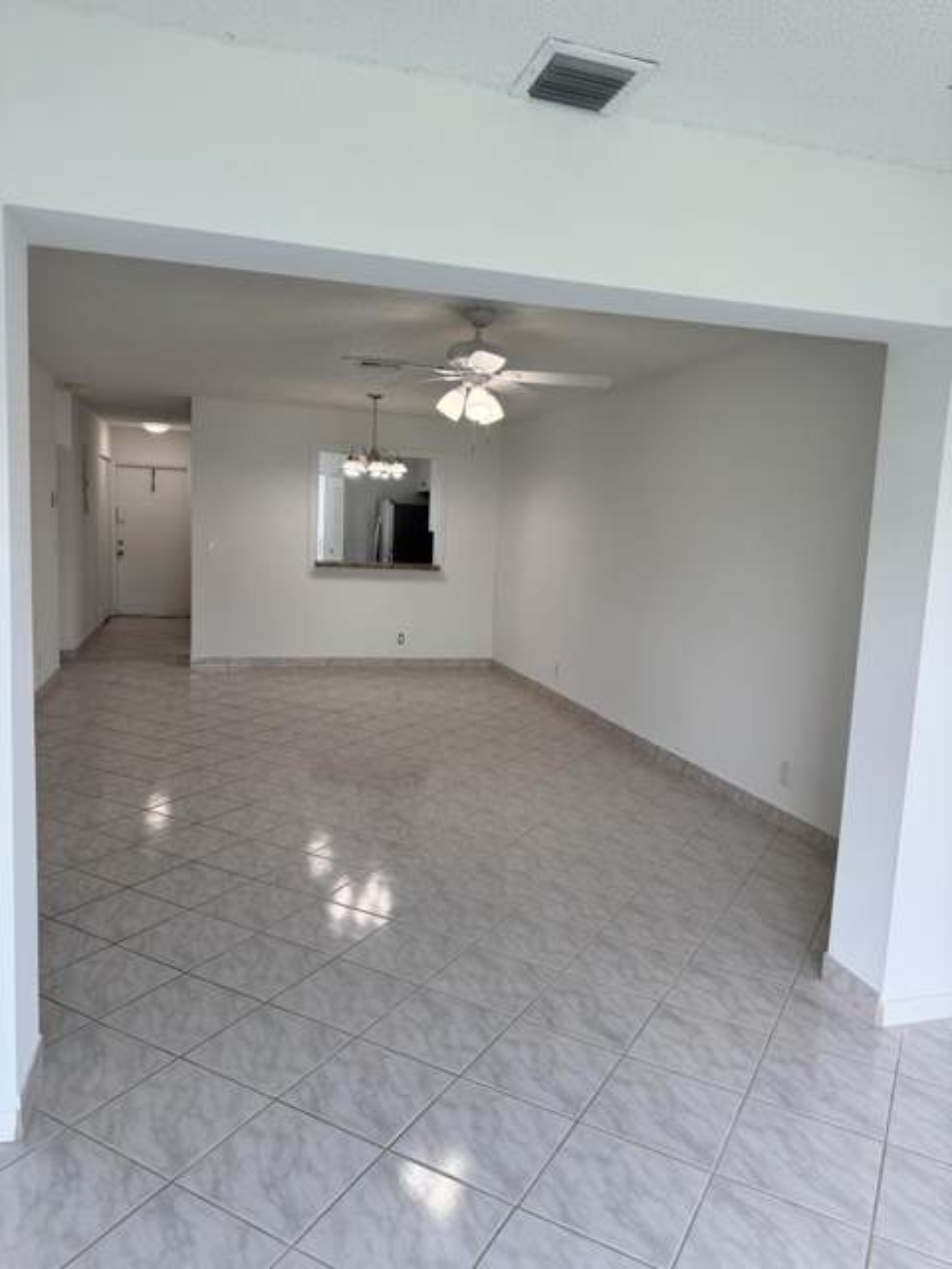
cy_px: 634
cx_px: 476
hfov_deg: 56.8
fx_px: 880
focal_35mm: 24
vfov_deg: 71.6
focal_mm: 6.76
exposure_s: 1/193
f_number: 1.78
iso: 80
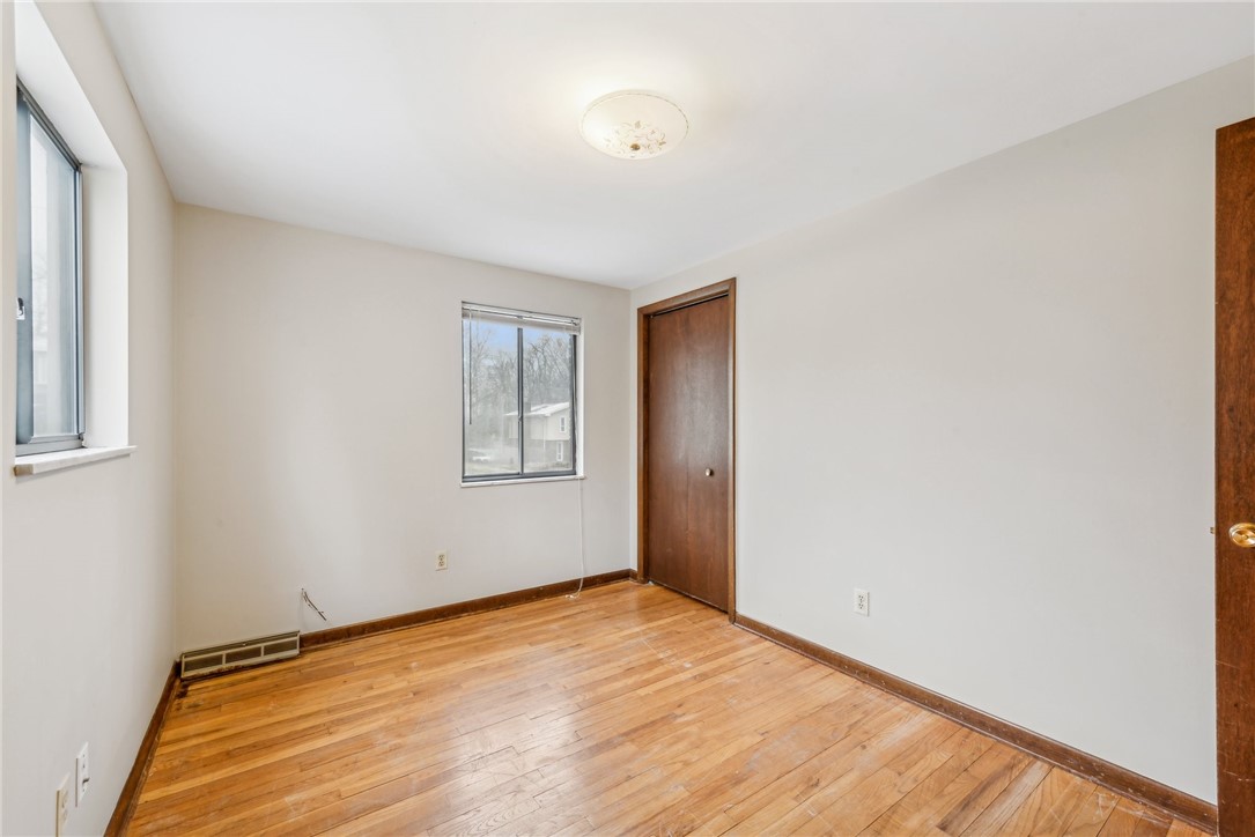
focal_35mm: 14
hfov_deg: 104.2
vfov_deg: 81.2
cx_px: 628
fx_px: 488
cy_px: 418
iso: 100
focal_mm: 14
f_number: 11
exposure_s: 1/6
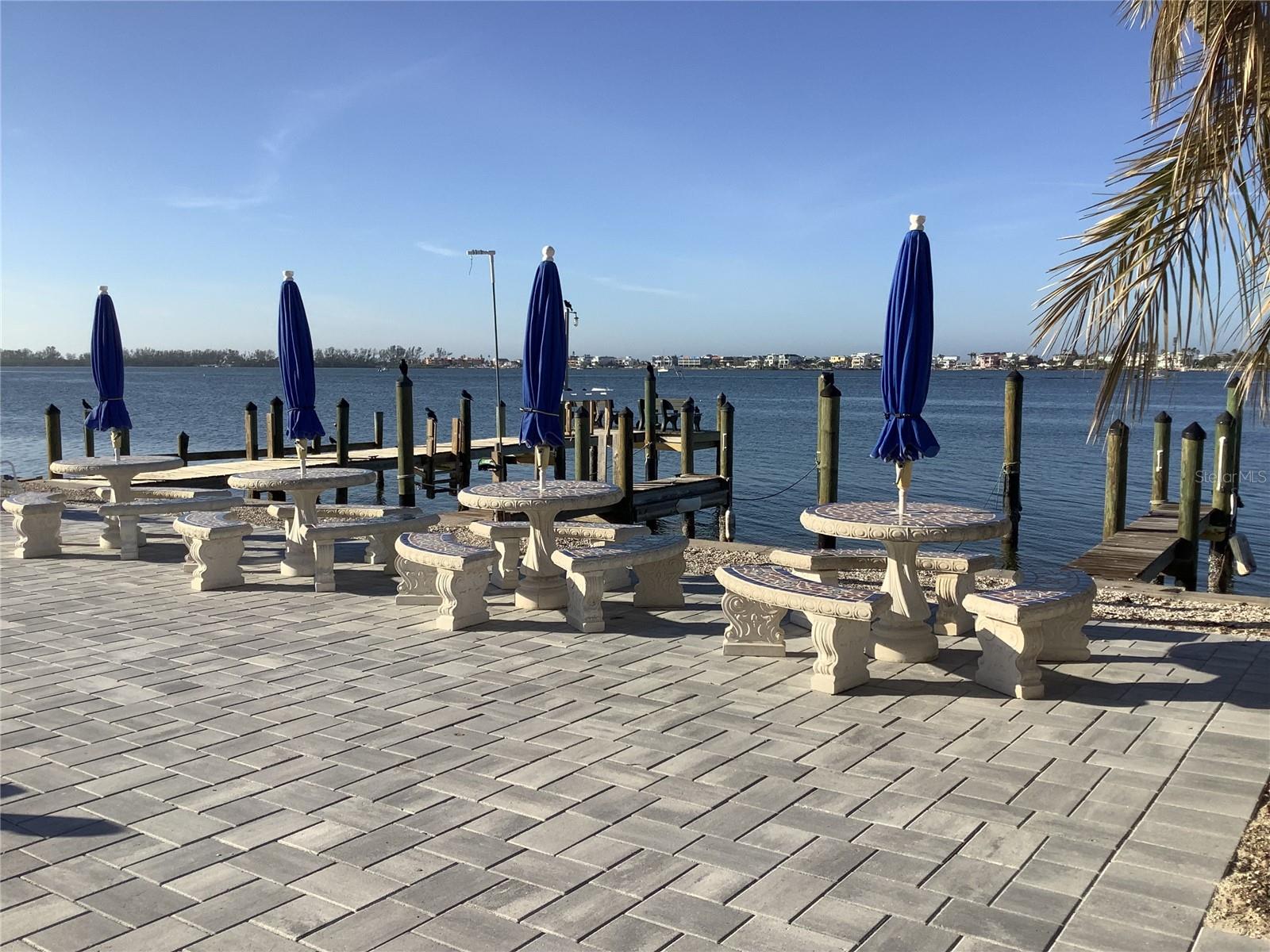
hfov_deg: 58.4
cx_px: 635
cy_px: 476
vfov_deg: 45.4
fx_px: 1137
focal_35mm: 31
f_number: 2.4
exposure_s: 1/1631
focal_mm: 3.3
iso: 25
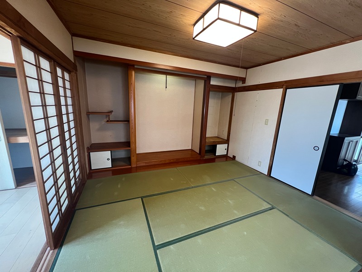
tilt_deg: -10.2
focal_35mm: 13
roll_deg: -2.0
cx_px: 181
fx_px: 136
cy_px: 136
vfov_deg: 89.9
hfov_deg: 106.2
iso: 160
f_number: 1.8
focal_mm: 1.57
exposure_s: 1/60
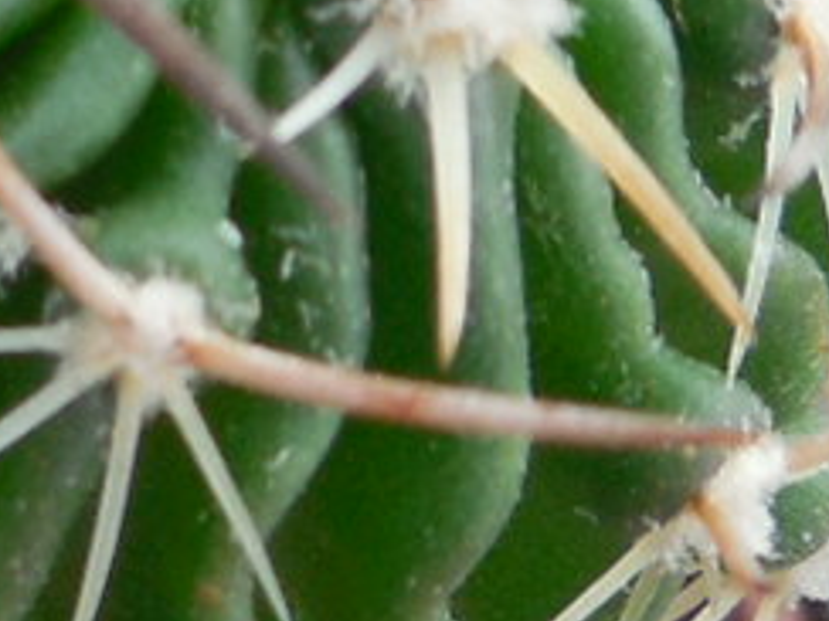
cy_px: -163
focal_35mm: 203
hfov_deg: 9.1
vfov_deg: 7.2
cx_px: -921
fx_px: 4862
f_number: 3.6
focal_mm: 5.6
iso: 125
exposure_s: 1/100
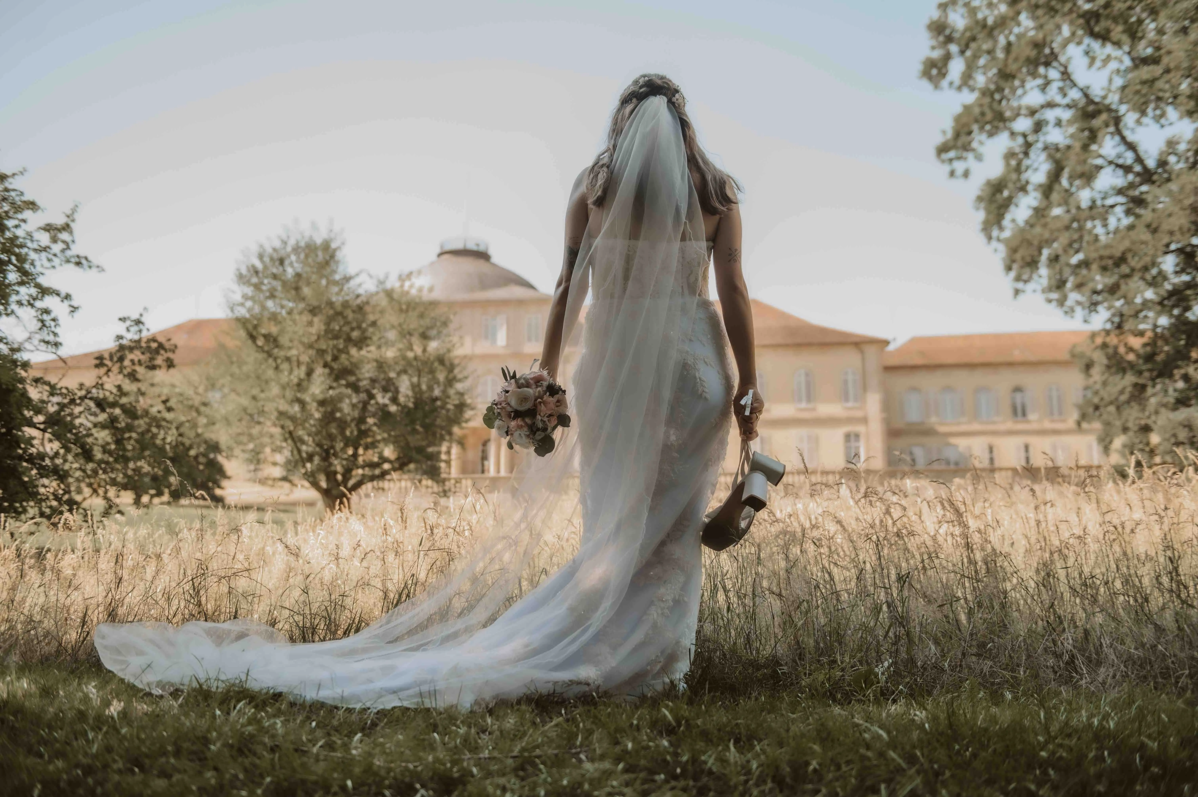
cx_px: 599
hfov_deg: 58.7
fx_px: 1064
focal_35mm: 32
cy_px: 398
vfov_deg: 41.1
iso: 1000
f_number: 2.8
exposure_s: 1/1250
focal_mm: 32
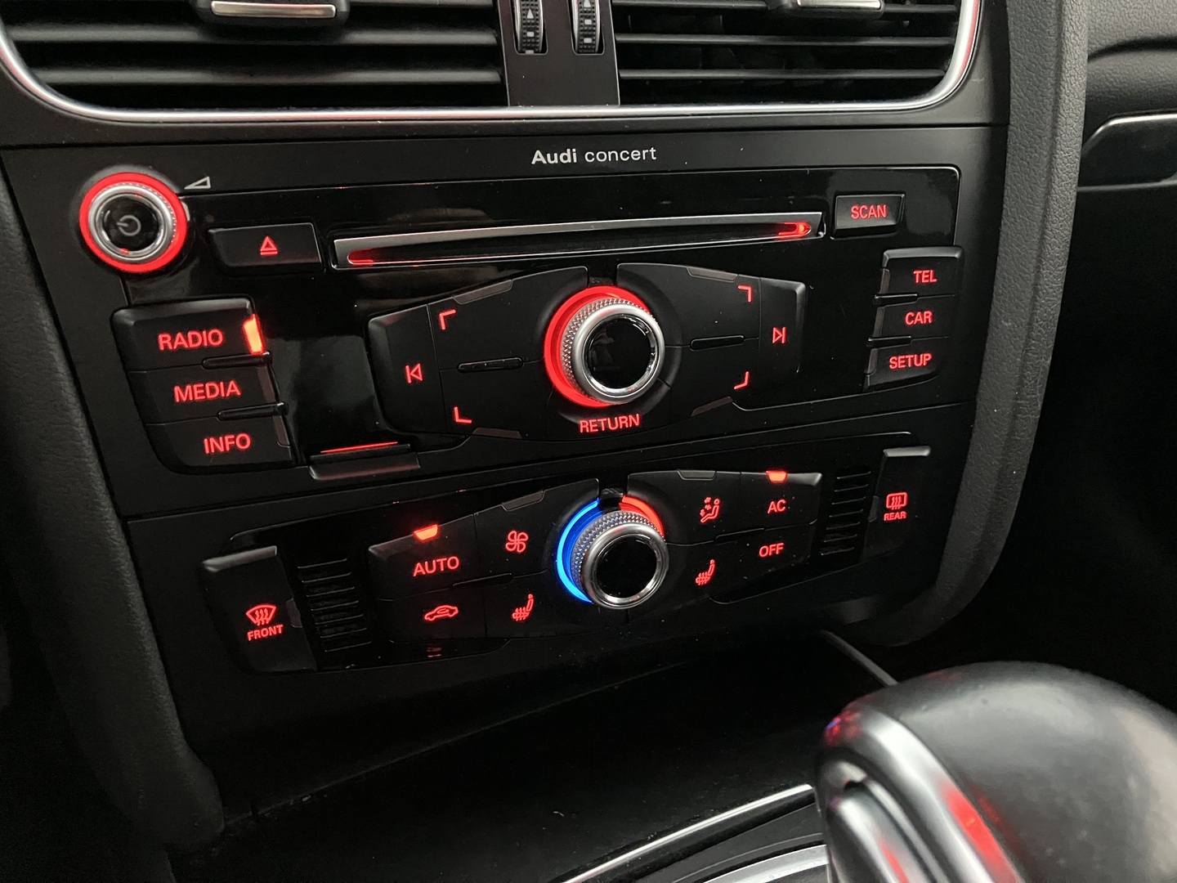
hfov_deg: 63.4
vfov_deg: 49.7
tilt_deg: -25.9
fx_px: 952
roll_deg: -3.9
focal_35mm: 28
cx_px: 588
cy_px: 442
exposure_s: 1/15
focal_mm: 3.99
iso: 1600
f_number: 1.8
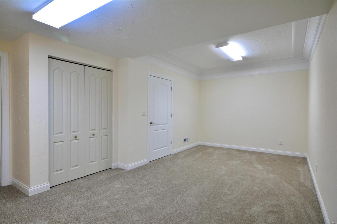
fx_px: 182
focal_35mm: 20
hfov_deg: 85.4
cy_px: 112
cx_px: 168
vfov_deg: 63.2
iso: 640
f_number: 13
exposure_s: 1/5
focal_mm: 13
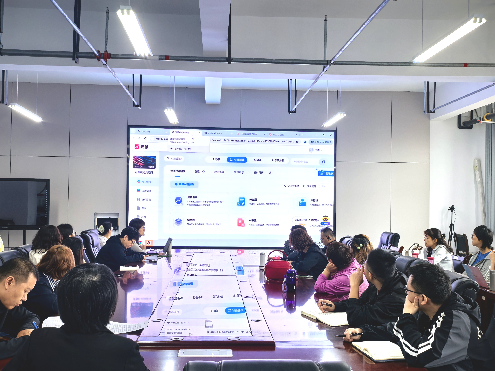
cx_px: 248
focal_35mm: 35
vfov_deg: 40.7
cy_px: 186
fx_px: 500
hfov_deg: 52.6
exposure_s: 1/50
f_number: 4
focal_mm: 8.5
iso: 320
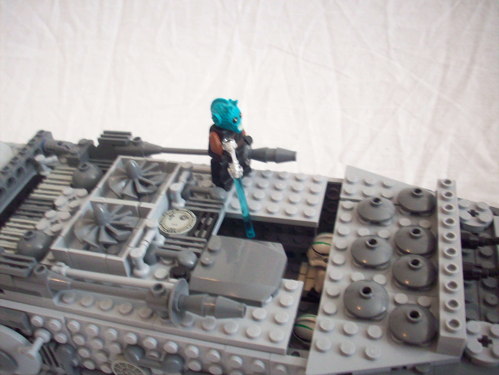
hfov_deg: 50.1
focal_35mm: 37
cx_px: 250
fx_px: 533
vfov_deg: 38.7
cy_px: 188
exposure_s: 1/23.4
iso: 160
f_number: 2.8
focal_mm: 6.2
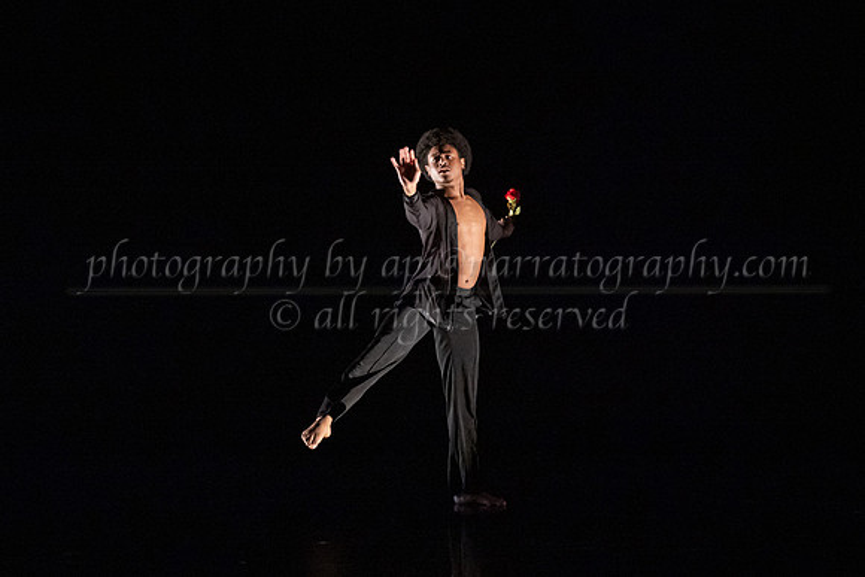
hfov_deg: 14.7
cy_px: 276
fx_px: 3362
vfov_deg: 9.8
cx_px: 404
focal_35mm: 140
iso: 5000
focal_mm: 100
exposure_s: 1/500
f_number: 2.8
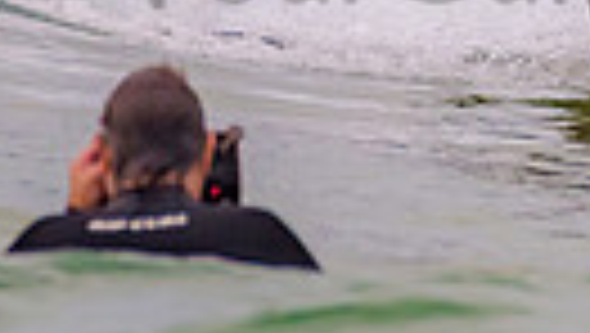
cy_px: -227
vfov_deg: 0.4
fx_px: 44523
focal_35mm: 2843
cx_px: 650
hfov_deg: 0.8
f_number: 5.6
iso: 360
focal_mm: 500
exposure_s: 1/800
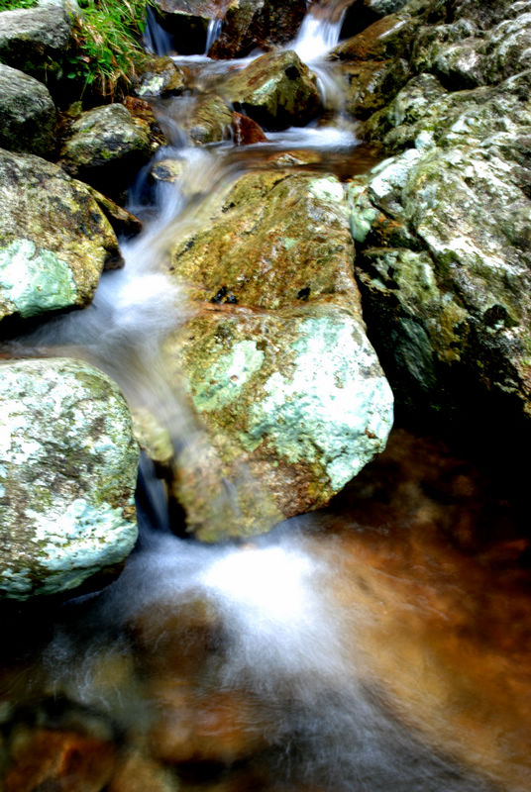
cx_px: 266
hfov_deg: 33.1
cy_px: 396
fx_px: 893
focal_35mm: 40
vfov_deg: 47.9
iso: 100
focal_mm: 27
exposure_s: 1/1.6
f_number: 22
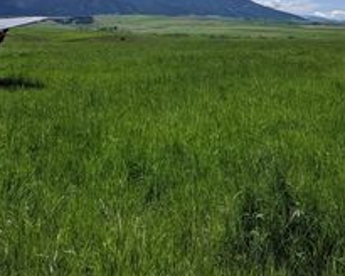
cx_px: 187
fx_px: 388
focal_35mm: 38
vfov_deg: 35.5
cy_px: 3
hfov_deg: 47.9
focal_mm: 2.22
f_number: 2.2
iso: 38
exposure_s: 1/2959
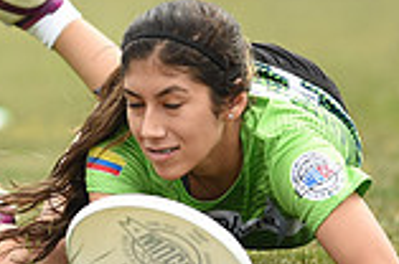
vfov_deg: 0.9
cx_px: -13
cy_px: 85
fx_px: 16326
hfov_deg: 1.4
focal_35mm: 1476
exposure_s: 1/1600
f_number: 2.8
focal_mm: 400
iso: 320
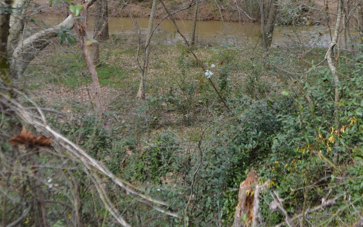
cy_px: 86
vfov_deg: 13.5
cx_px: 133
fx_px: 960
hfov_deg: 21.4
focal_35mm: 97
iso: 200
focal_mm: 48
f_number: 7.1
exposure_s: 1/200
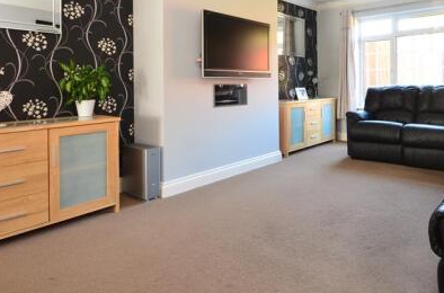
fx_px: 307
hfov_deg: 70.2
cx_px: 285
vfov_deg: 49.1
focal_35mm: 25
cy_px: 77
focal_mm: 10
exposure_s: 1/3
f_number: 8
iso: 250
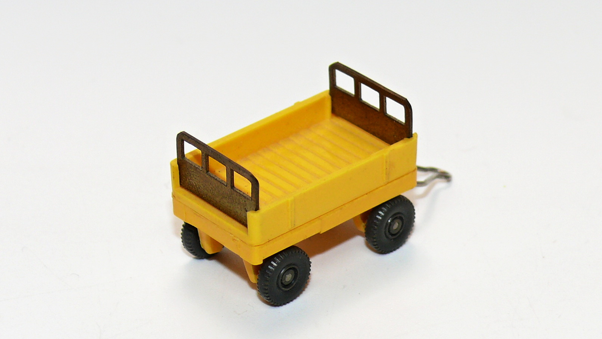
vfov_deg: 7.6
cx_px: 302
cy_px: 172
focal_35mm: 160
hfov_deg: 13.4
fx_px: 2554
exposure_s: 1/30
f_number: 4
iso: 100
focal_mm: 17.3
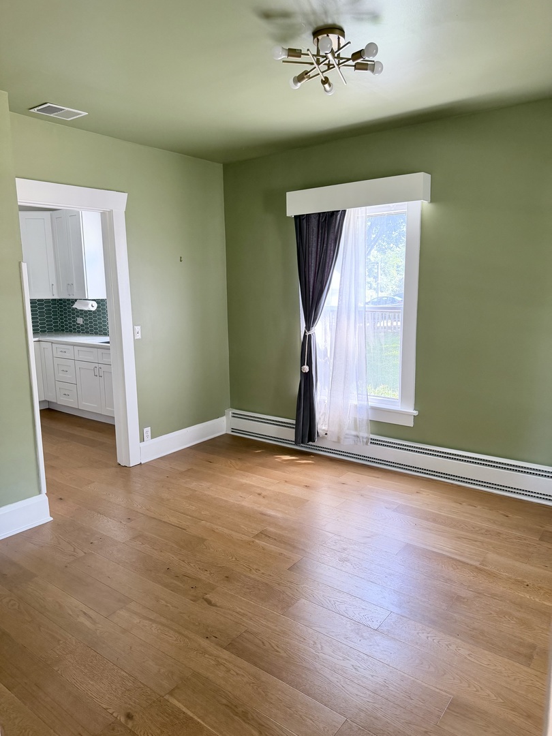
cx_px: 276
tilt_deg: -9.1
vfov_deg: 71.6
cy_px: 368
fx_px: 510
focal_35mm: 24
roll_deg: +1.1
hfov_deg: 56.8
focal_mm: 6.76
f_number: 1.78
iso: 200
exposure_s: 1/105
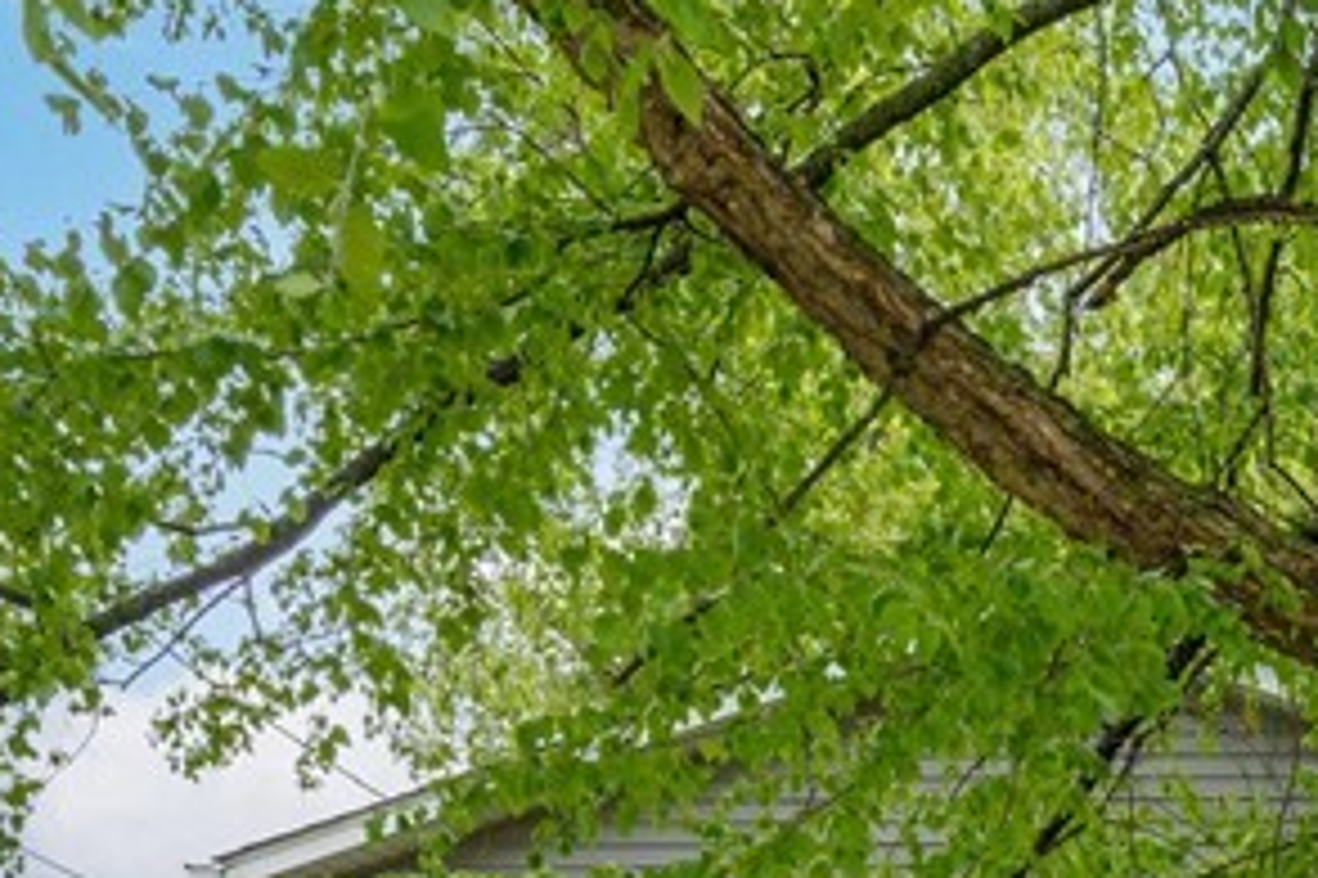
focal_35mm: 63
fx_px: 2305
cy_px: 1475
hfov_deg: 27.9
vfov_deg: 18.1
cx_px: 1586
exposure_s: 1/160
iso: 200
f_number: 9
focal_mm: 17
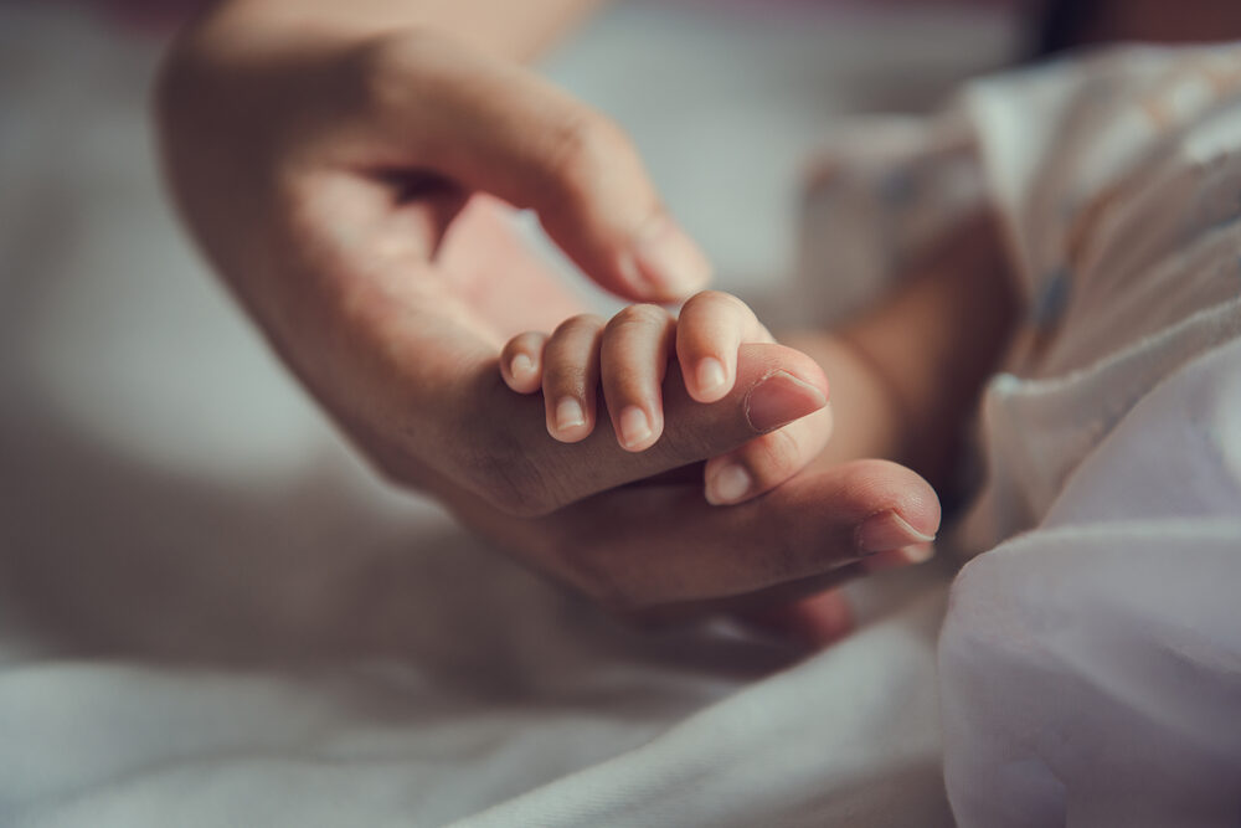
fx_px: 2413
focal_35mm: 70
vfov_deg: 19.5
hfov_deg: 28.8
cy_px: 414
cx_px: 620
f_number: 4
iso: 200
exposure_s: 1/125
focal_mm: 70
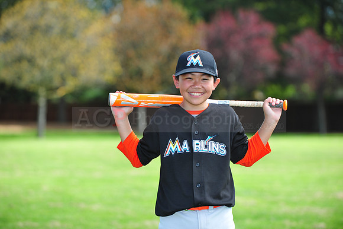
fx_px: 1476
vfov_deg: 8.8
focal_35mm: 155
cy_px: 114
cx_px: 172
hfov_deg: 13.3
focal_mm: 155
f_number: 4.5
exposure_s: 1/640
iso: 250
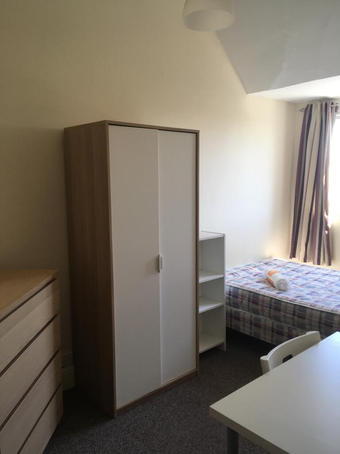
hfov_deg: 48.2
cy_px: 227
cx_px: 170
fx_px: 380
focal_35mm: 29
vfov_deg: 61.7
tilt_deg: -7.9
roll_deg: -0.1
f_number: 2.2
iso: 32
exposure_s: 1/50
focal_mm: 4.15
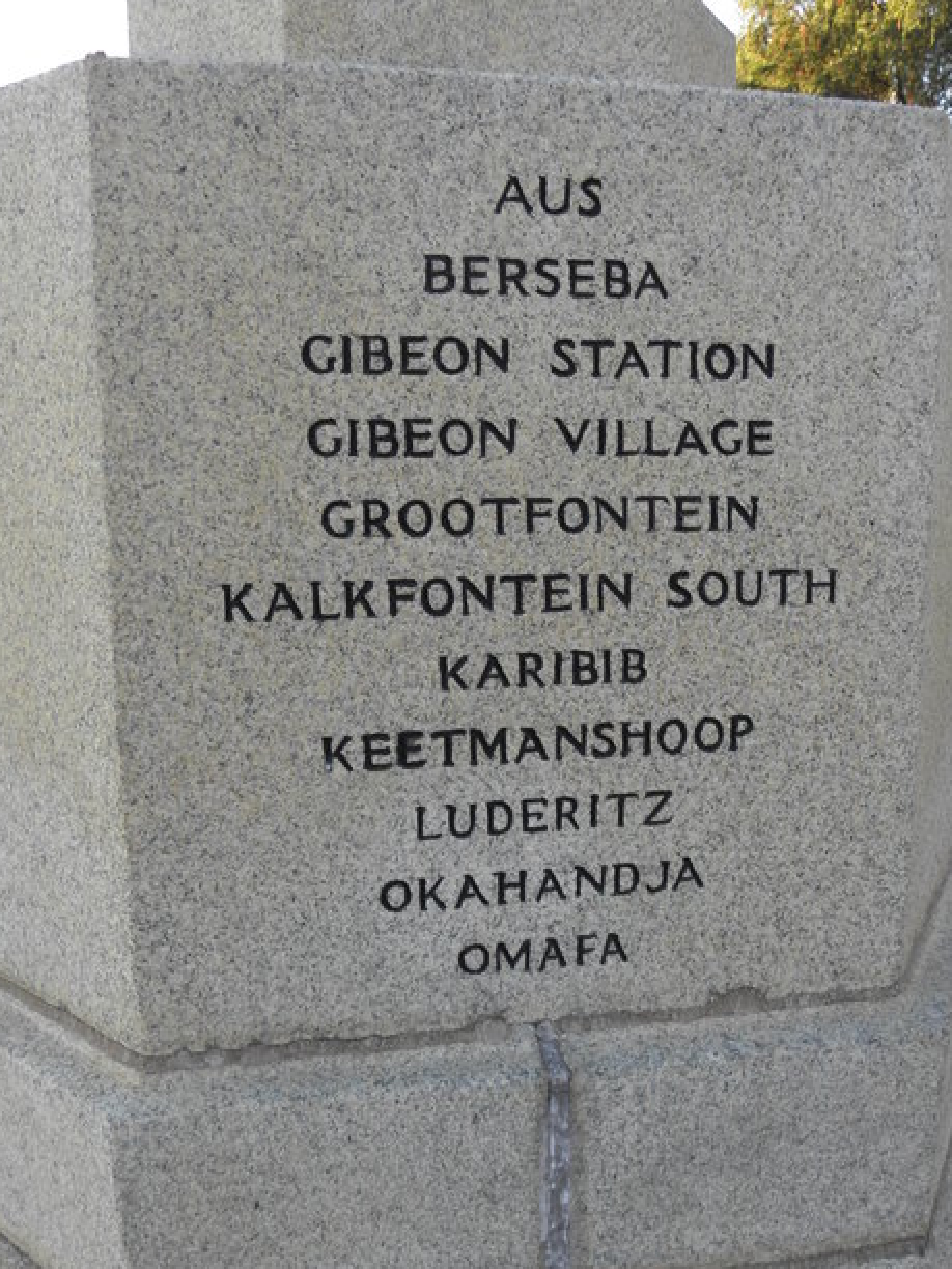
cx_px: 581
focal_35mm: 34
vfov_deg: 53.8
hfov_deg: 41.6
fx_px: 1247
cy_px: 713
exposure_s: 1/60
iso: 64
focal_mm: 4.6
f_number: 3.2
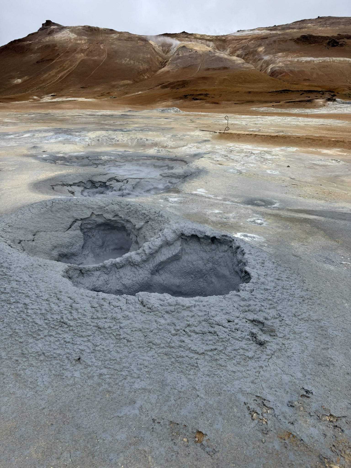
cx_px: 176
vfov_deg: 71.6
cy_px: 234
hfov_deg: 56.8
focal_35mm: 24
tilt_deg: -19.2
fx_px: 324
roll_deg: +1.0
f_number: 1.78
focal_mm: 6.76
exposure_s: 1/3413
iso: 80
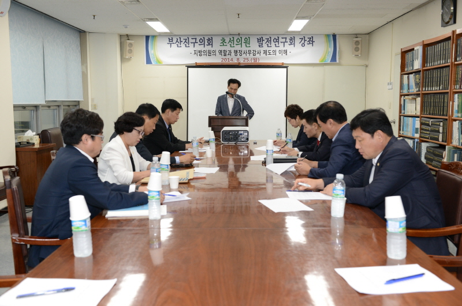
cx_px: 231
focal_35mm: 36
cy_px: 153
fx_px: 461
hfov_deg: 53.2
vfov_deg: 36.8
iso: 1250
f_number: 5
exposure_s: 1/100
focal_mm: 36
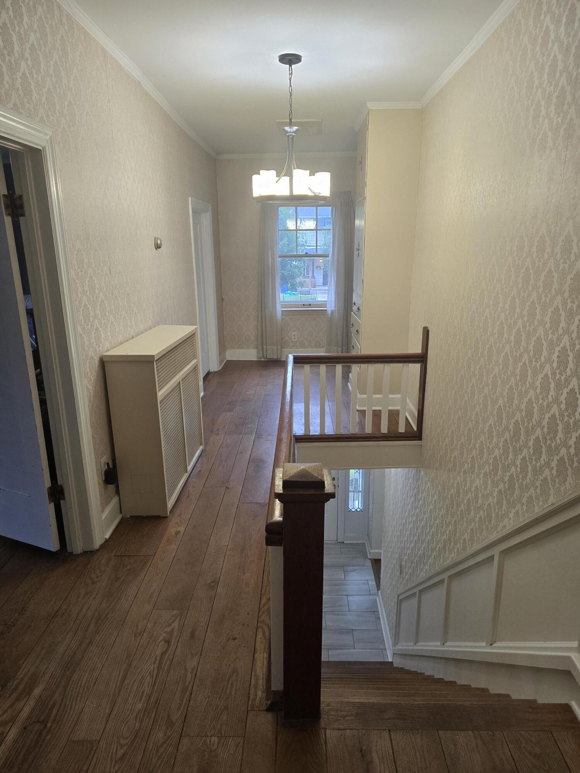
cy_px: 386
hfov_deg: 58.9
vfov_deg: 73.9
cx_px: 290
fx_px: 514
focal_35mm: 23
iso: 200
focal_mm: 6.3
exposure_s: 1/120
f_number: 1.7
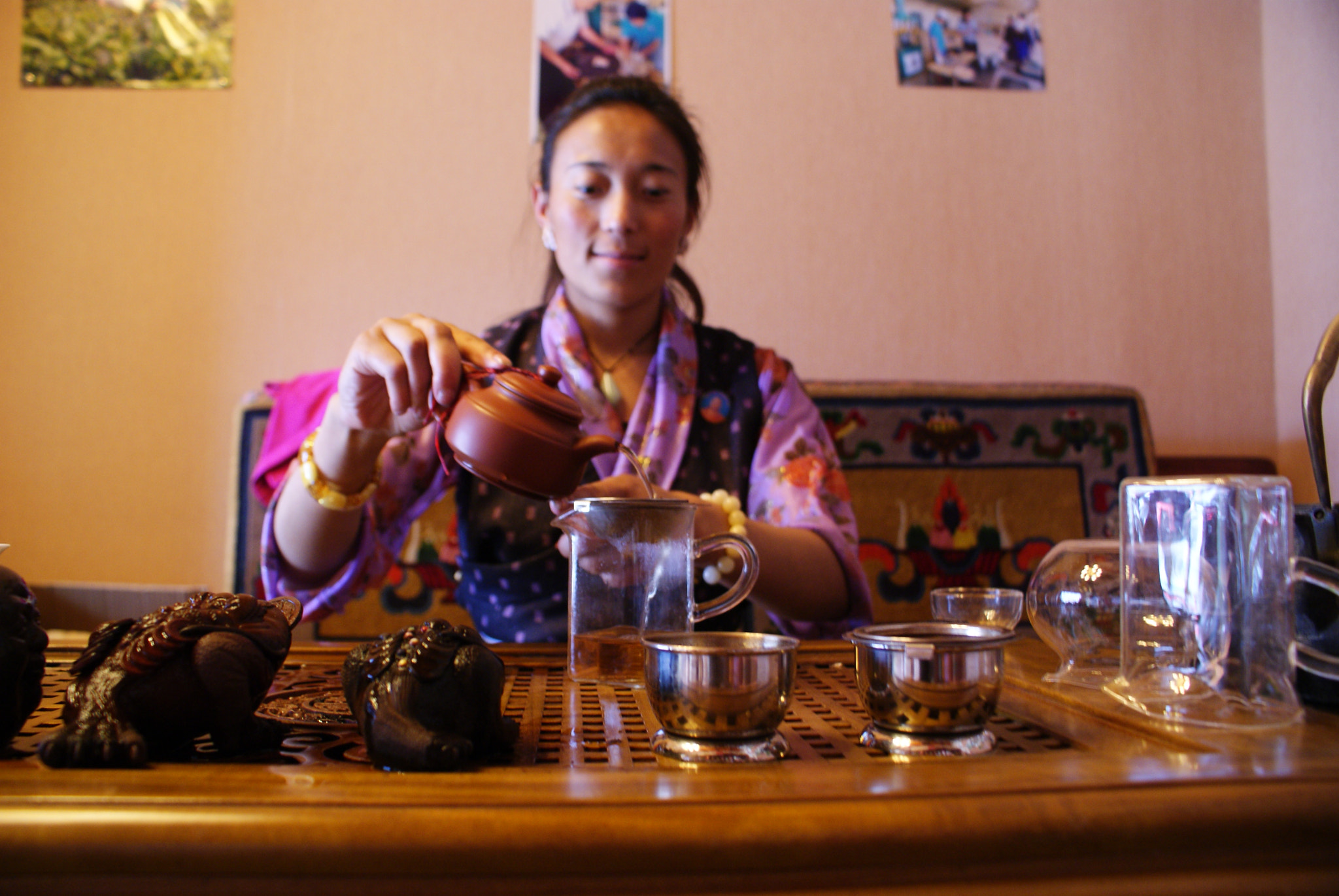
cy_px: 448
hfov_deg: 67.3
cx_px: 670
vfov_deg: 48.1
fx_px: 1005
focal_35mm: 27
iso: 400
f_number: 3.5
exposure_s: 1/15
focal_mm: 18
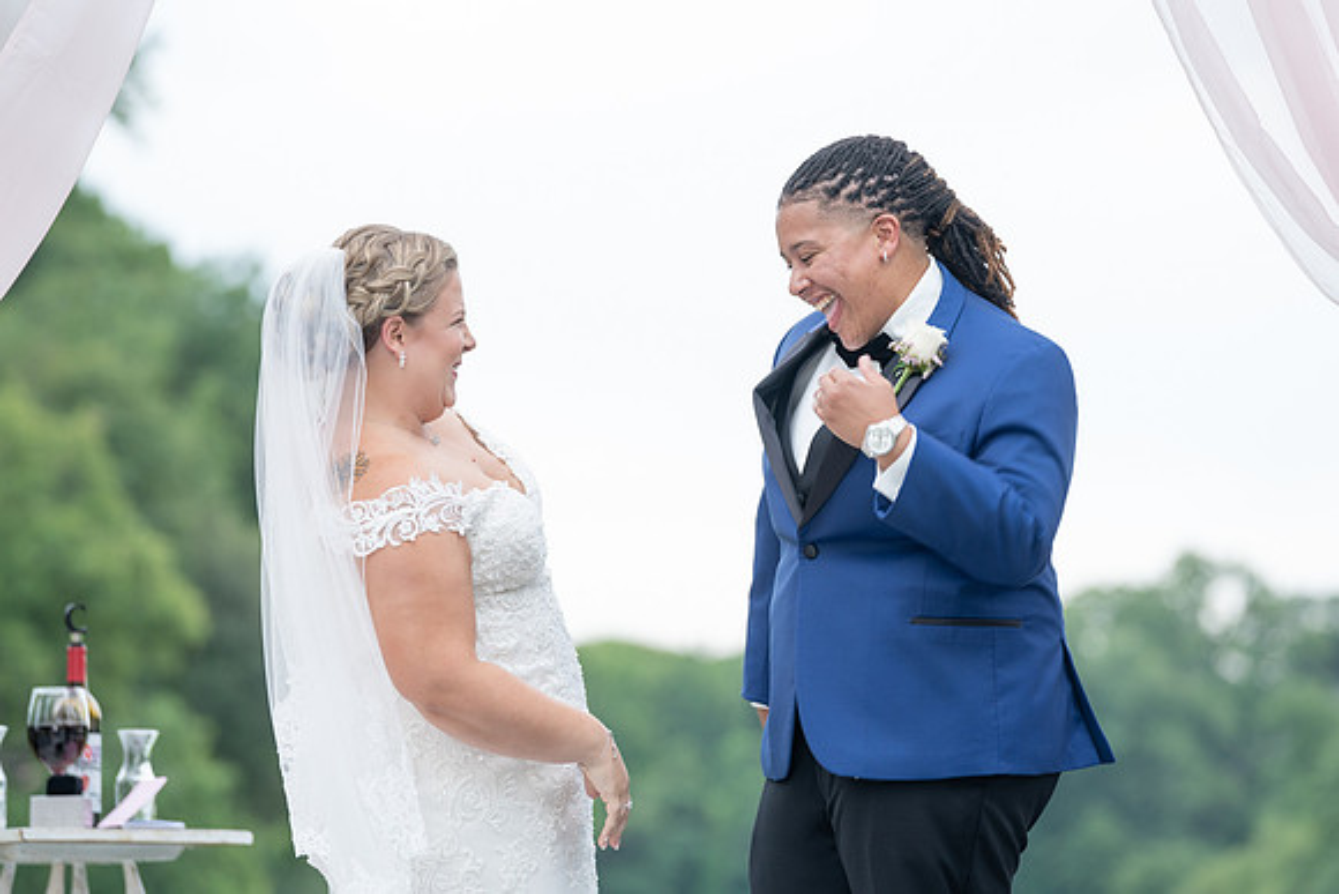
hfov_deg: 10.9
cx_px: 691
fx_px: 7011
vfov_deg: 7.3
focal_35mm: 188
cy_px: 480
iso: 160
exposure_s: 1/200
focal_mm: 167
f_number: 4
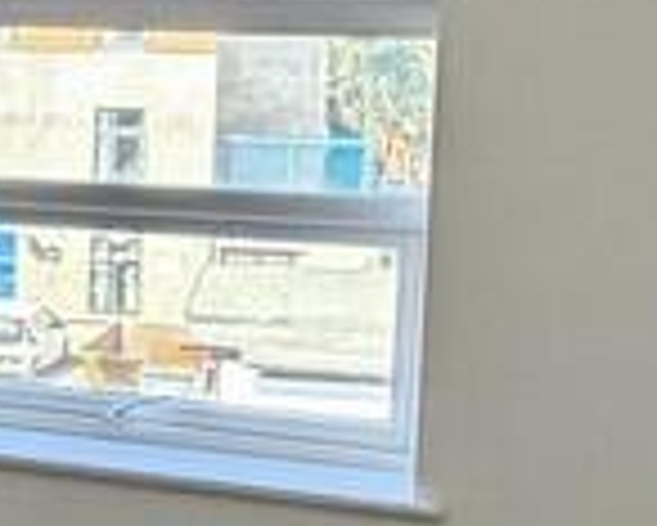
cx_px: -288
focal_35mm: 96
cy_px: 256
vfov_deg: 16.0
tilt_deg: -7.4
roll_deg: -1.0
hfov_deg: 18.1
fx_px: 1868
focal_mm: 2.22
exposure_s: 1/121
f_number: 2.2
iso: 200
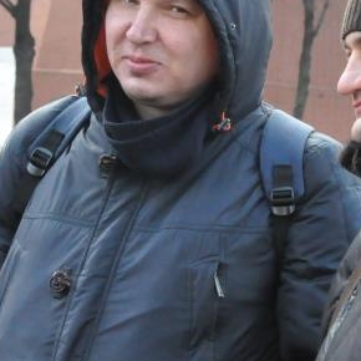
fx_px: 2336
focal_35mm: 198
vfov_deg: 8.8
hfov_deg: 8.8
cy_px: 234
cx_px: 110
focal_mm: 44
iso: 3200
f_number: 11
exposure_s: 1/500
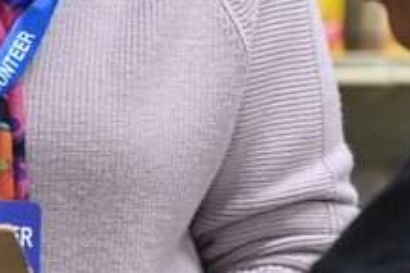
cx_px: -371
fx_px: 4381
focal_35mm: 385
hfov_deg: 5.3
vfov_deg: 3.5
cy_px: -194
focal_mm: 70
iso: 1000
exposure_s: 1/125
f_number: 4
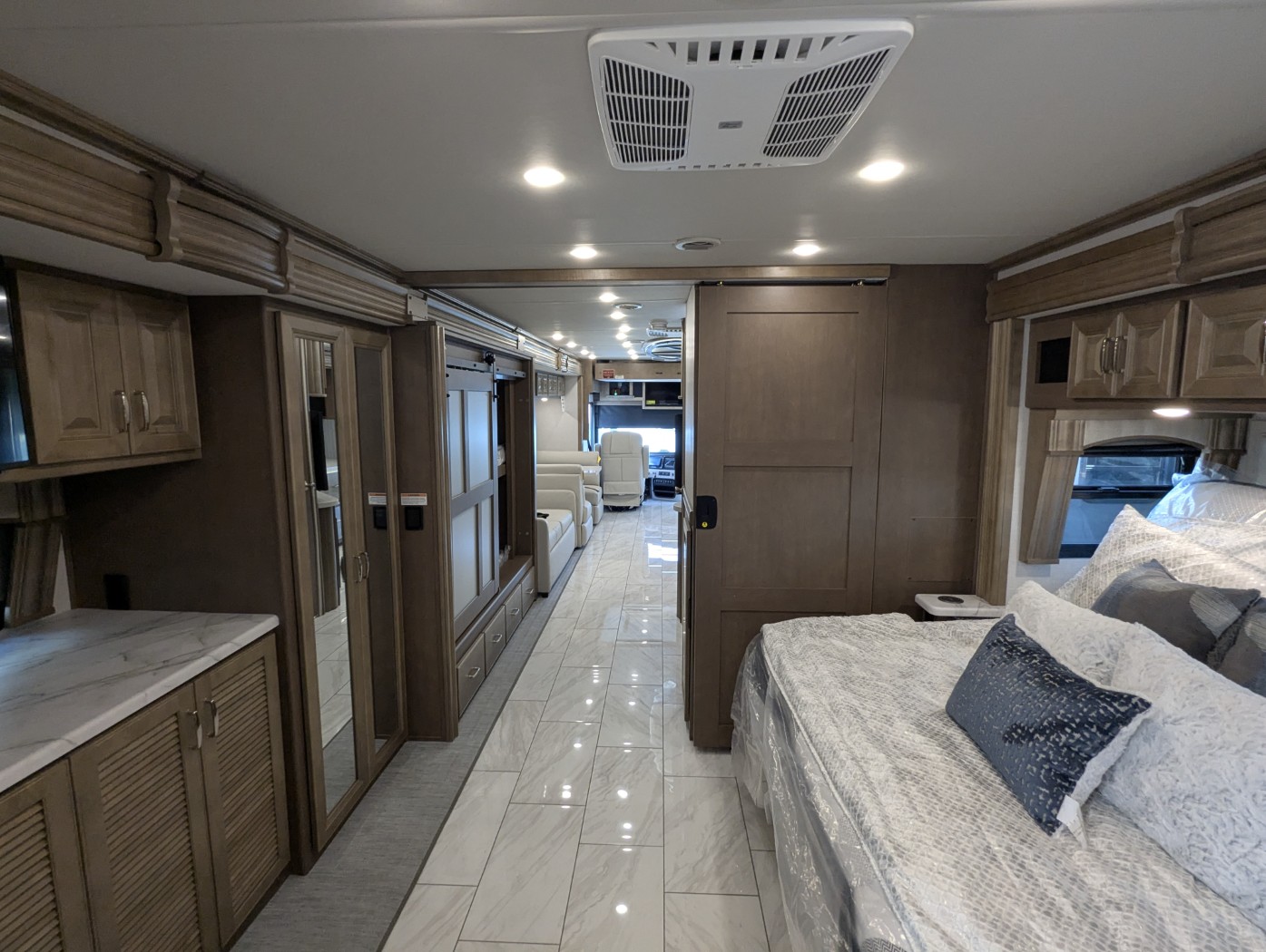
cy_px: 476
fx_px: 586
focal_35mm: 16
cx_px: 633
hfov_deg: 94.4
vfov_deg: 78.2
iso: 286
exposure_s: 1/108
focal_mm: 2.35
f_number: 2.2
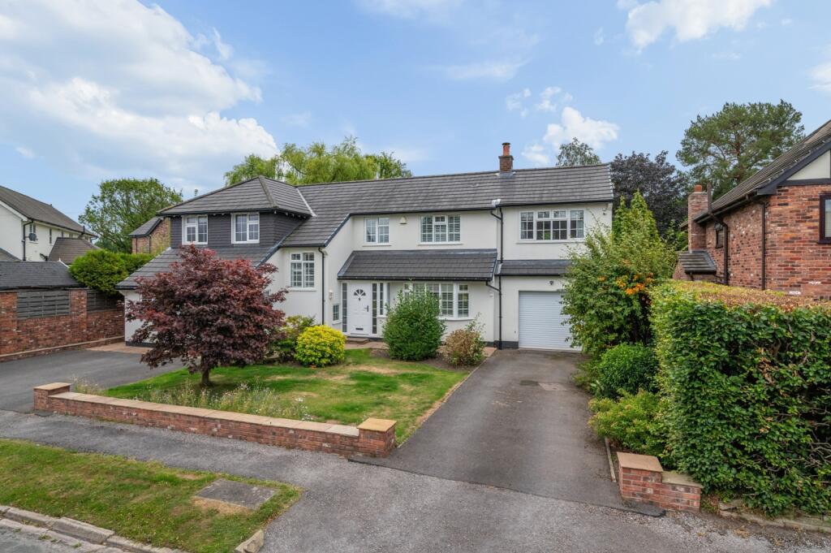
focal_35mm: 18
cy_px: 276
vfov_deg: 65.9
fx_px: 427
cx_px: 416
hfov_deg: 88.5
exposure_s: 1/500
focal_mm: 18.5
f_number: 10
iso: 500
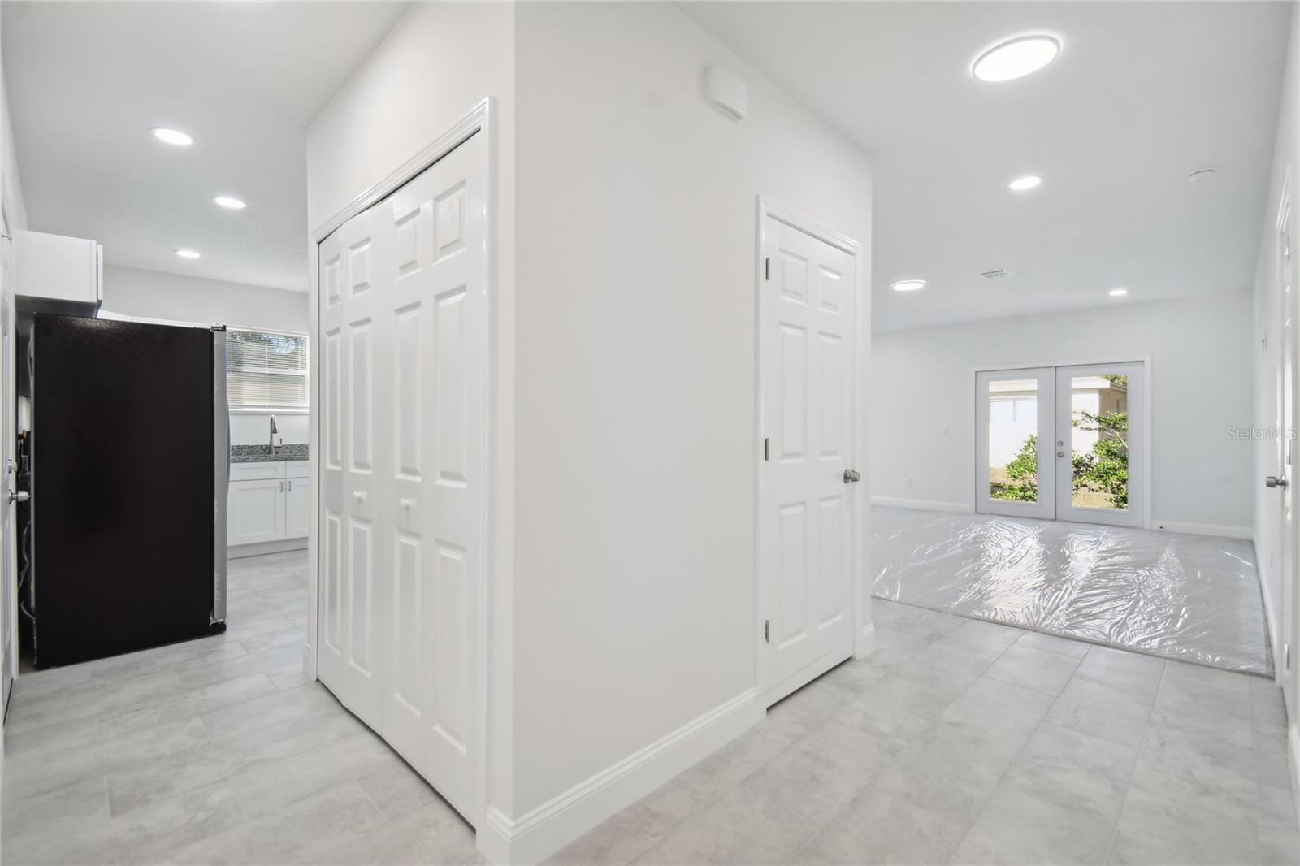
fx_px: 542
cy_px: 433
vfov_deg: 77.3
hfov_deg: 100.4
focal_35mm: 15
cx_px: 650
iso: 100
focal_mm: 10
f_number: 7.1
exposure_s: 1/4
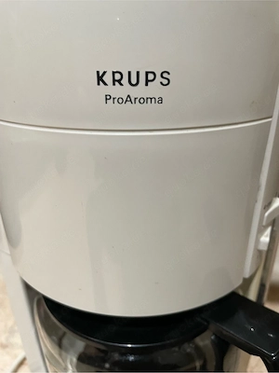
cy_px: 186
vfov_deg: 67.3
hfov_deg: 53.1
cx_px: 140
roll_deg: +2.4
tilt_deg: -23.7
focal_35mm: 26
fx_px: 279
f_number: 1.6
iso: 250
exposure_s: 1/50
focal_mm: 4.2
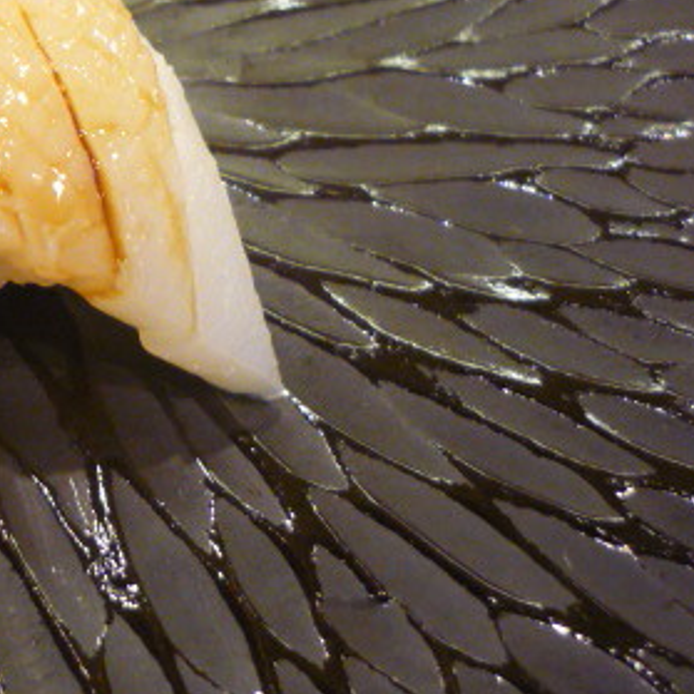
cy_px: 159
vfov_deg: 25.4
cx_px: -67
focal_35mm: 67
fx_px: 1520
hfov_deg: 24.1
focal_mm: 5.5
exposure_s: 1/15
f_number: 2.8
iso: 400
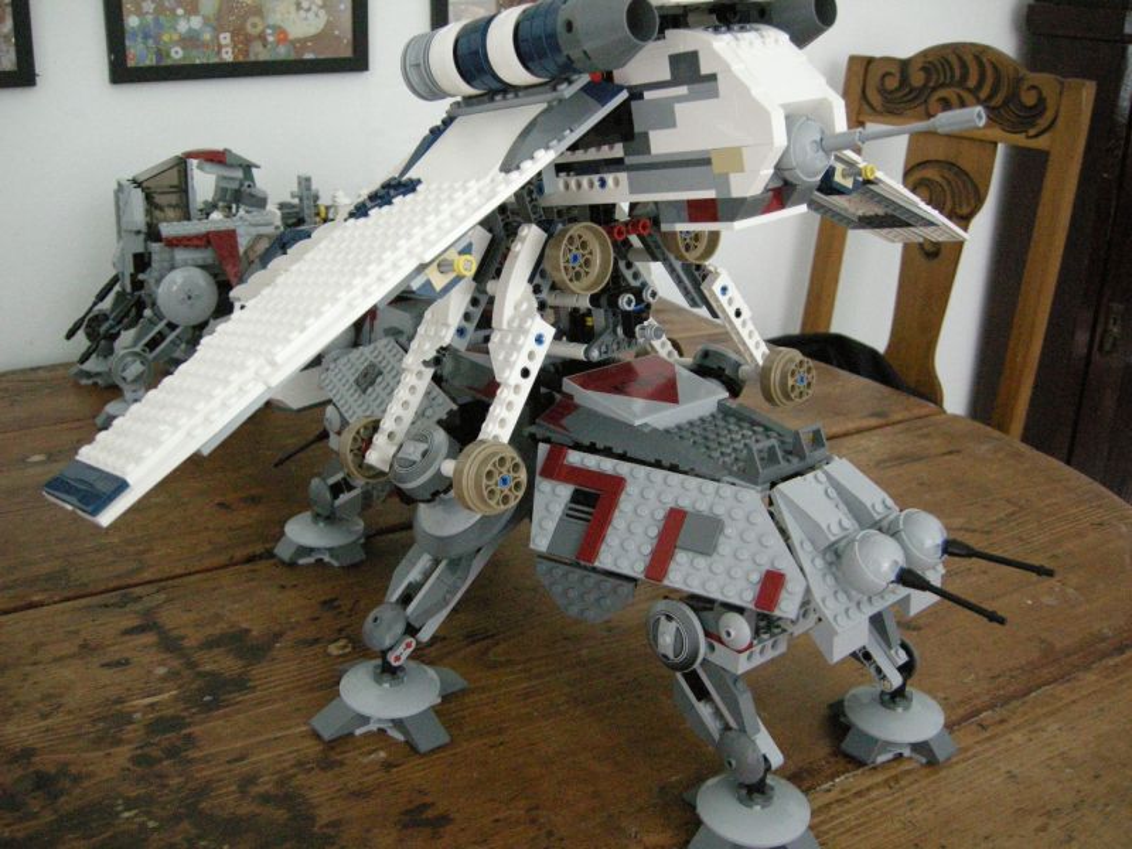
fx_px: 1177
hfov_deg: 51.4
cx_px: 566
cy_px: 424
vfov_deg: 39.7
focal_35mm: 36
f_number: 2.7
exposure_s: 1/30
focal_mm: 7.5
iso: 772
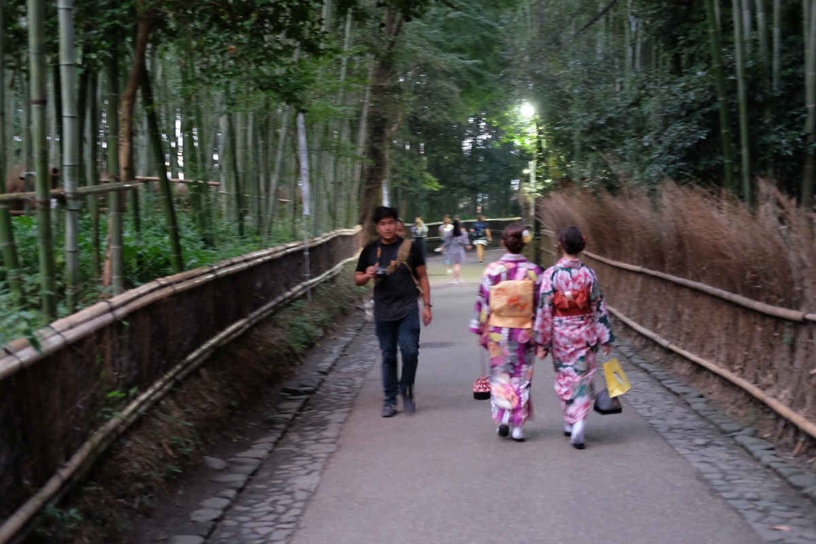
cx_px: 408
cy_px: 272
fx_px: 1201
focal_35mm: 53
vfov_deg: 25.5
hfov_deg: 37.5
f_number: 2
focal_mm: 35
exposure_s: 1/13
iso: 3200
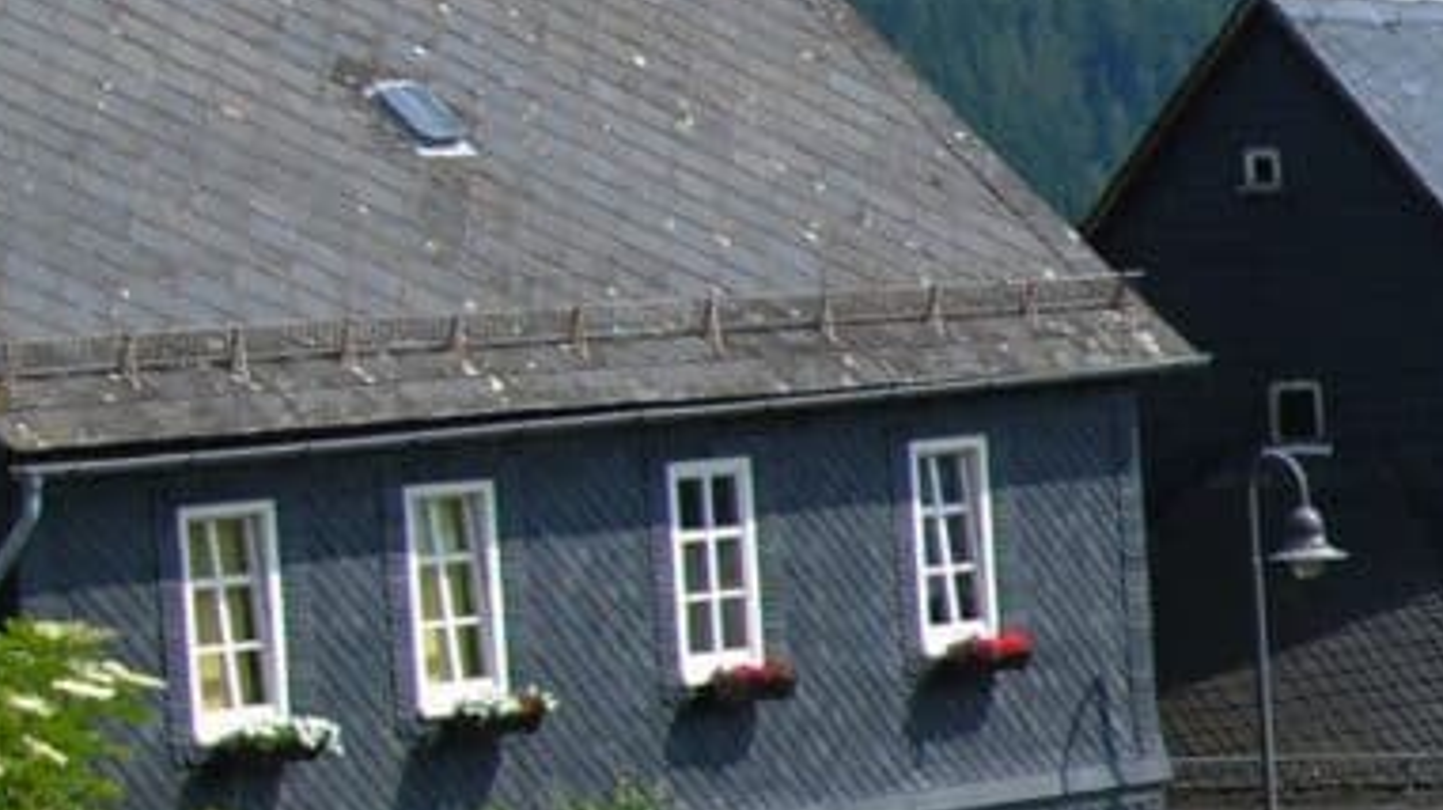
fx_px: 8415
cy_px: 1054
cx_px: 3219
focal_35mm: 220
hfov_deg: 9.0
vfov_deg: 5.5
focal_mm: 26
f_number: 7.1
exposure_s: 1/250
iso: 100
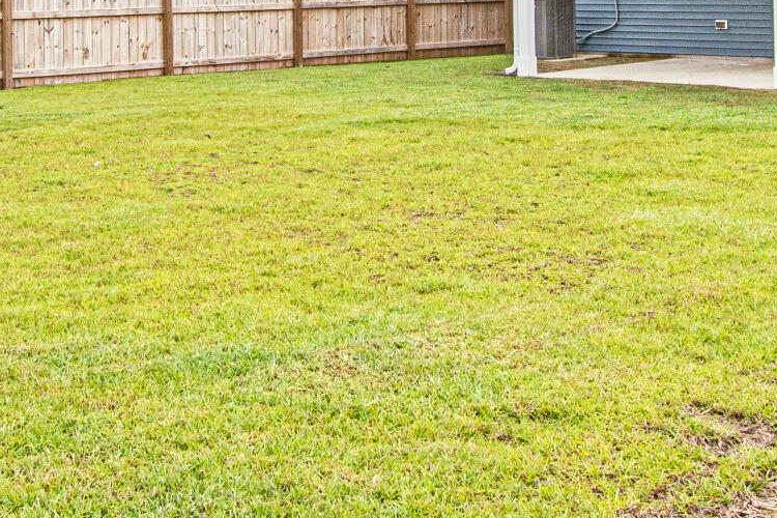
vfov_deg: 21.4
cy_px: -63
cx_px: 337
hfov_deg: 33.4
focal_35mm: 60
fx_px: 1295
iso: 200
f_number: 10
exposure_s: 1/320
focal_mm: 10
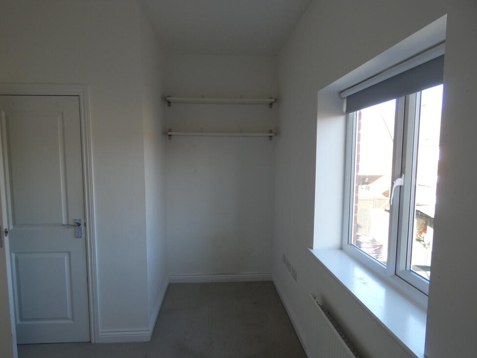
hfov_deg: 79.0
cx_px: 231
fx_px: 289
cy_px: 184
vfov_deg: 63.4
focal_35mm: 21
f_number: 2.8
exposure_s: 1/60
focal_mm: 3.6
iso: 100
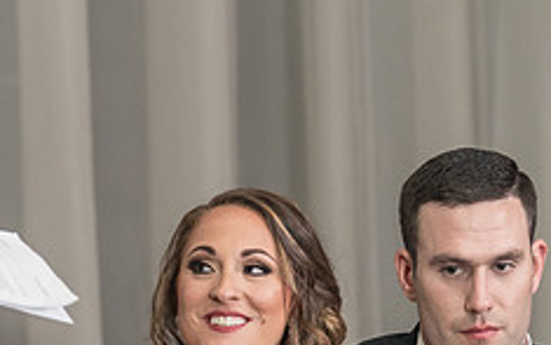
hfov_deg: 5.6
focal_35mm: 376
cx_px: 33
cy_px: 323
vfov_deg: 3.5
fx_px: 5648
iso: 2000
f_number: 4
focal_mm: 125
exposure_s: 1/200
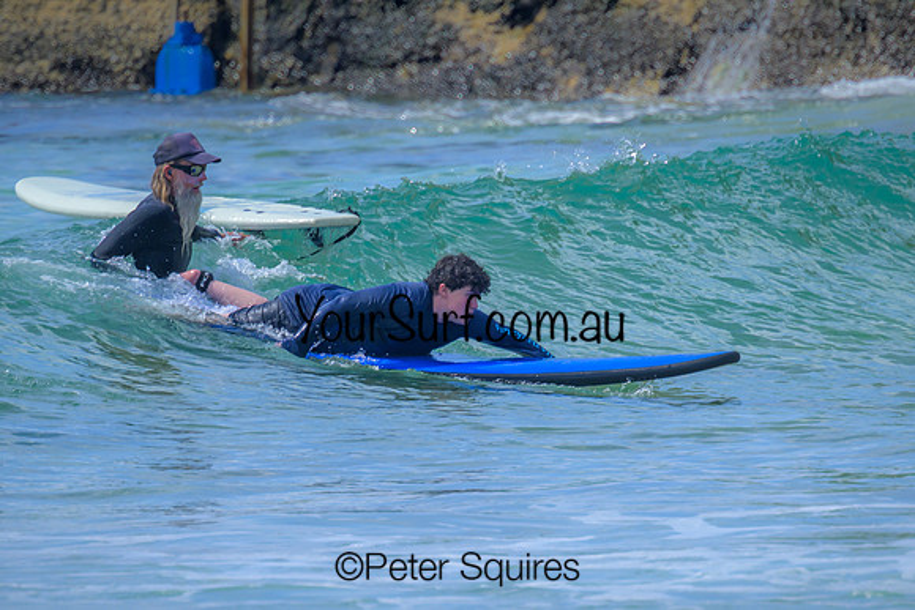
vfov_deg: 1.3
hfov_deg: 2.0
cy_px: 323
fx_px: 26712
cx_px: 513
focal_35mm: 1051
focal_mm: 800
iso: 560
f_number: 11
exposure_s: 1/1000
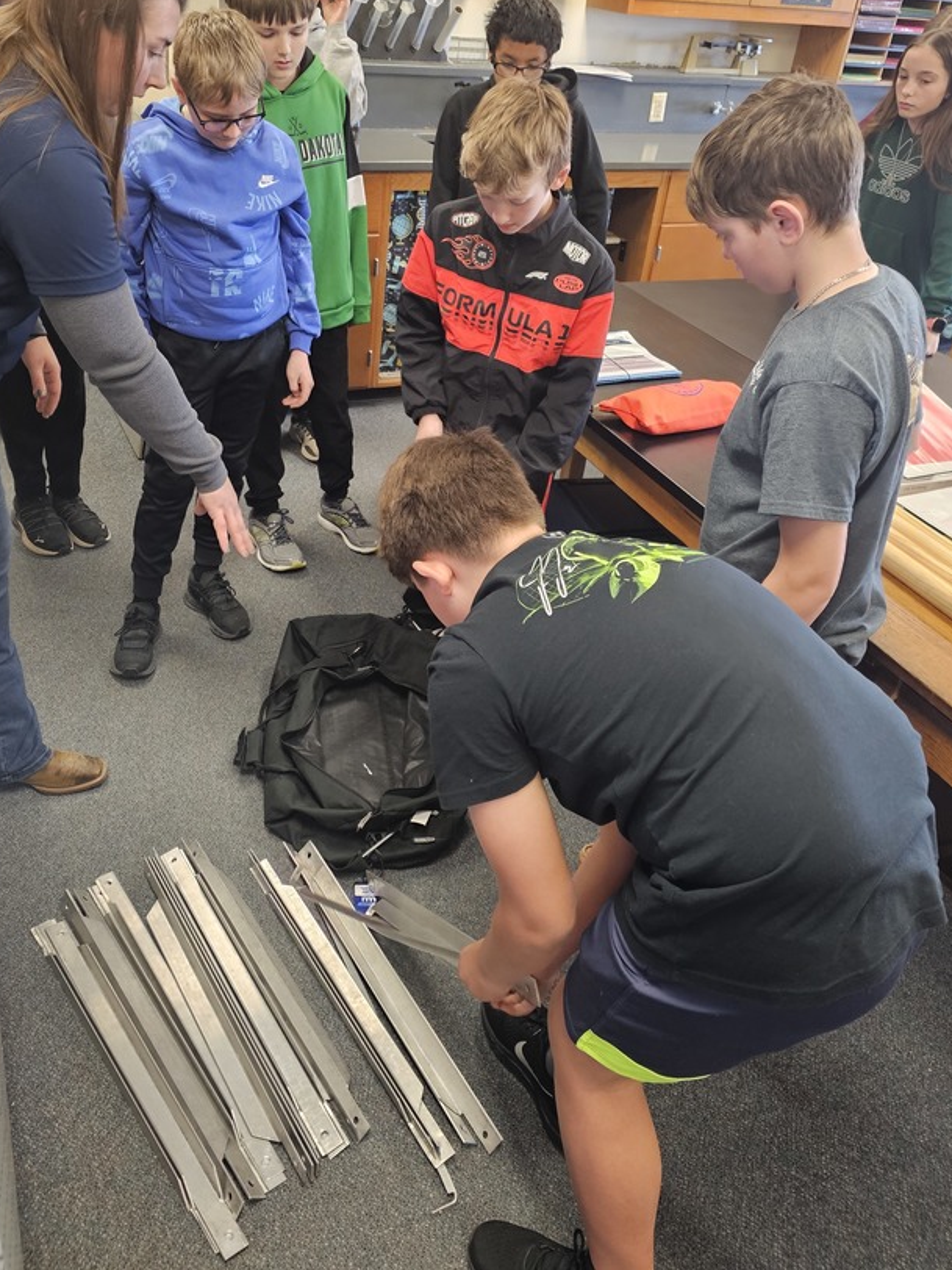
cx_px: 436
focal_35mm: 29
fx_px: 1063
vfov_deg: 61.2
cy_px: 521
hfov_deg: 48.2
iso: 800
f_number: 1.7
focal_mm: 6.3
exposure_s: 1/120
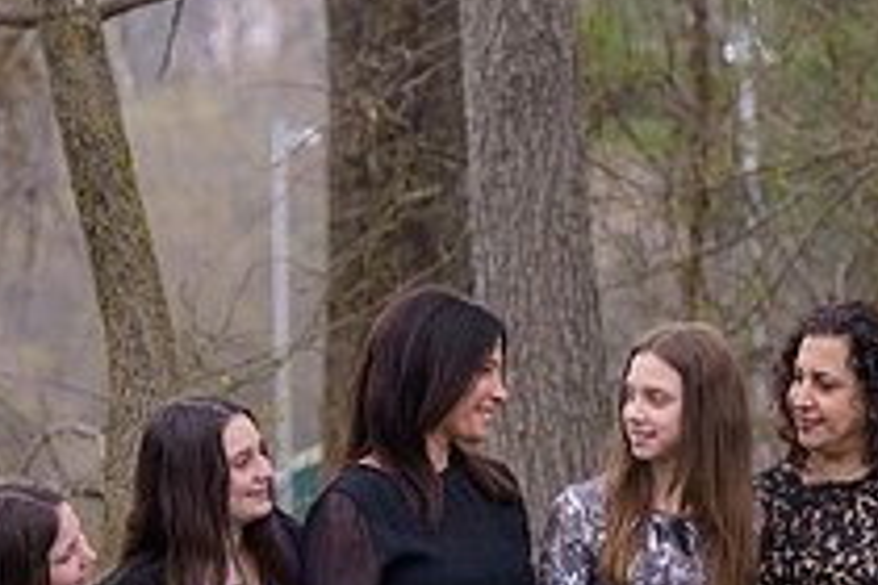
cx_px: 694
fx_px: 9096
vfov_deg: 3.7
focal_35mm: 373
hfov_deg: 5.5
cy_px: 575
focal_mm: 135
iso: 400
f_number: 5
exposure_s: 1/500
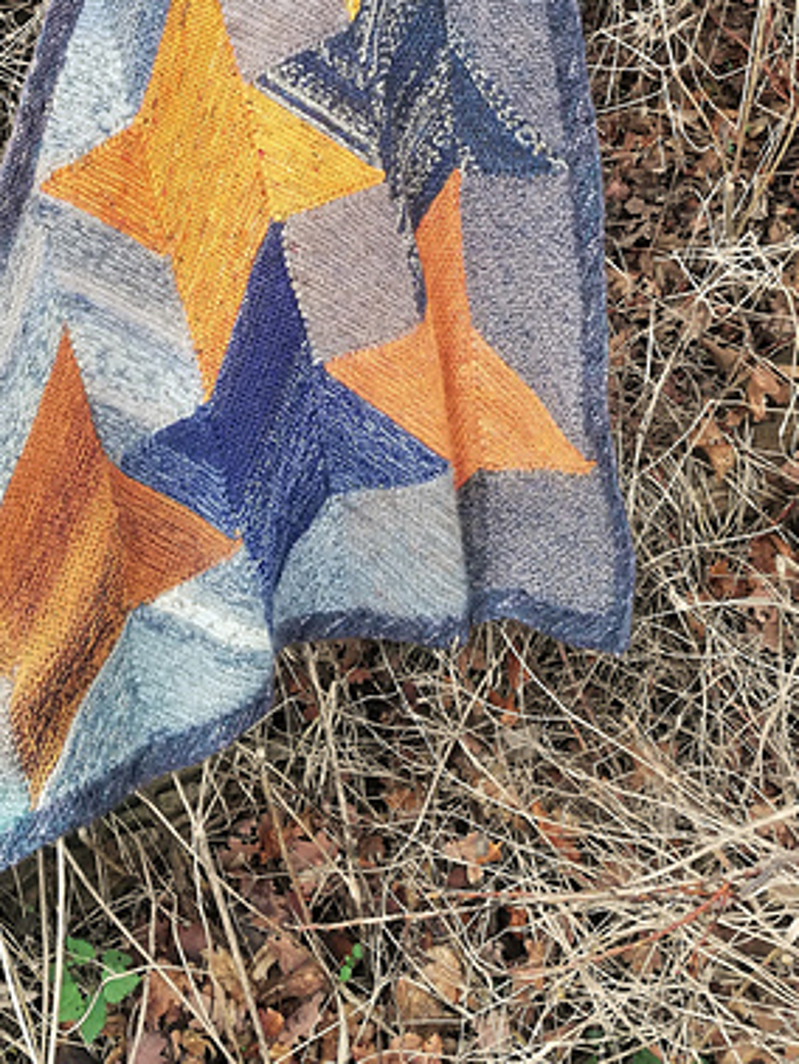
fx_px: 1353
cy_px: 245
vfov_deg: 41.4
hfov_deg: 32.4
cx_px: 222
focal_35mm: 44
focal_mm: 3.81
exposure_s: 1/50
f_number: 2.2
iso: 160
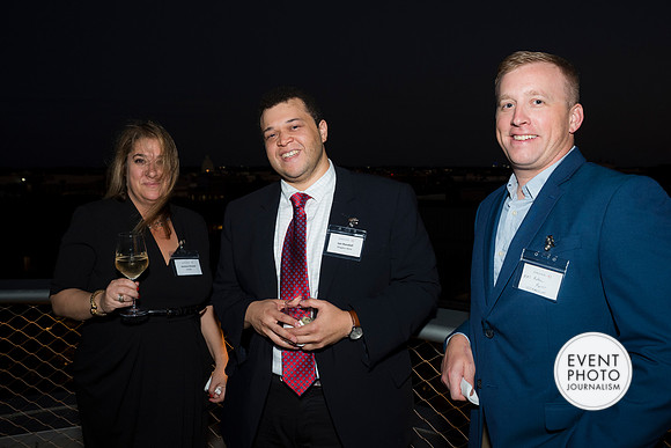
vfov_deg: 41.1
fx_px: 597
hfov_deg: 58.7
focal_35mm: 32
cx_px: 336
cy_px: 224
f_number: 5.6
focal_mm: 32
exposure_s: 1/125
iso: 800
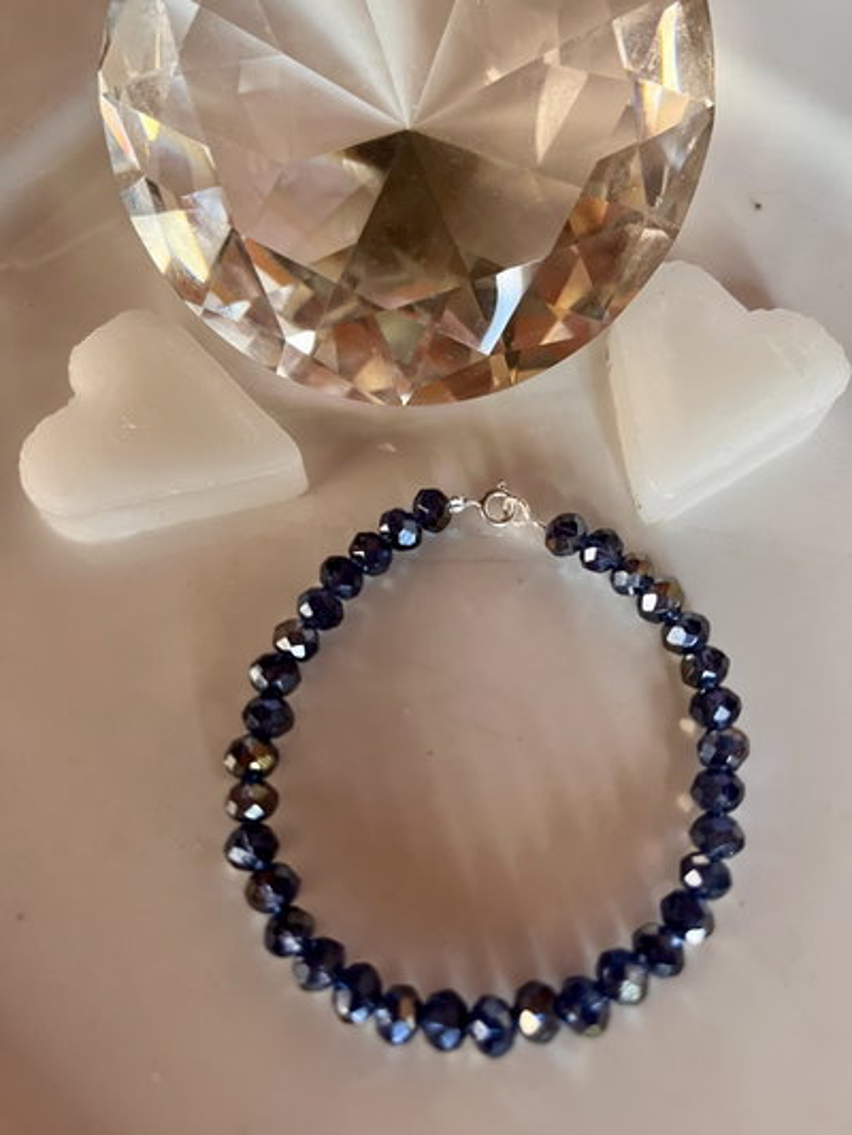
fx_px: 853
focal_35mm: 26
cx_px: 426
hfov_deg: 53.1
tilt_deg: -65.3
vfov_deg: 67.3
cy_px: 568
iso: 320
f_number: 1.6
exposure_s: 1/60
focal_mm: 5.1
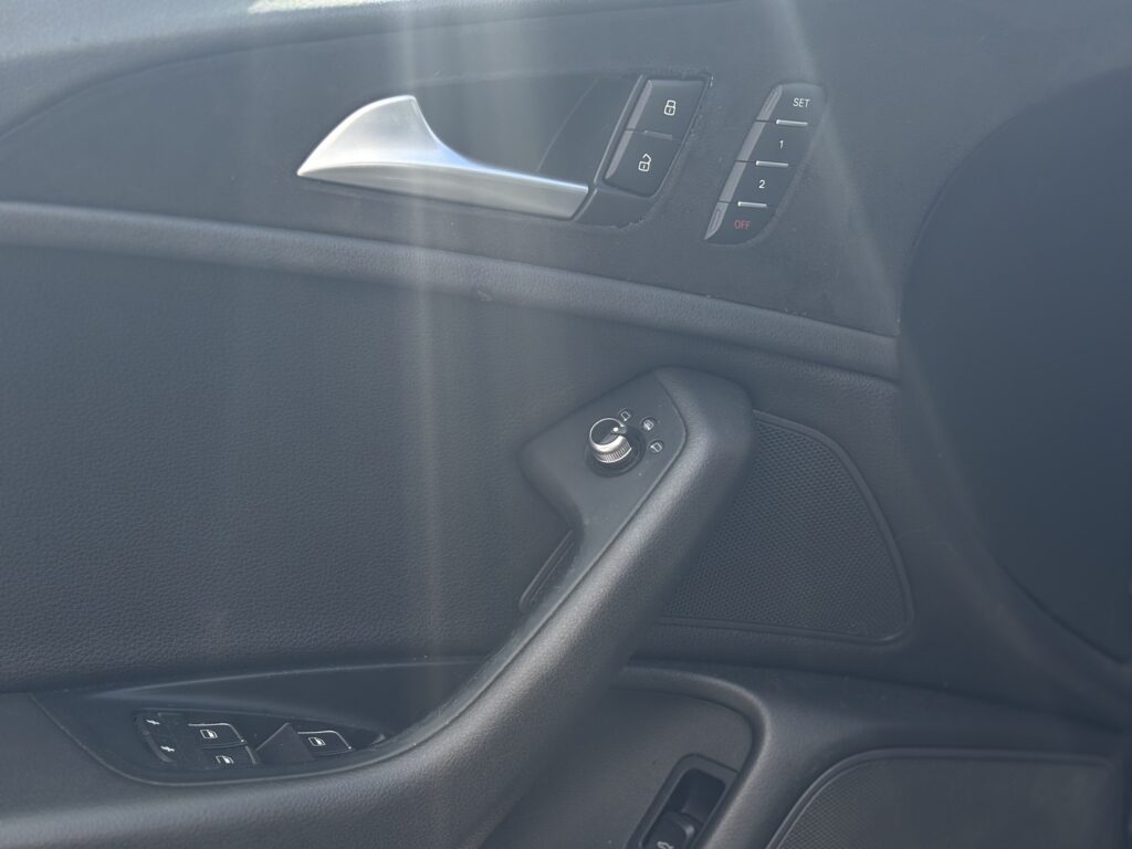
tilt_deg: -15.5
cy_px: 424
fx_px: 1700
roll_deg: +3.3
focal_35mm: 52
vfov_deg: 28.0
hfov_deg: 36.8
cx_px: 566
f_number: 1.6
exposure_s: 1/782
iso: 50
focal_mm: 5.96
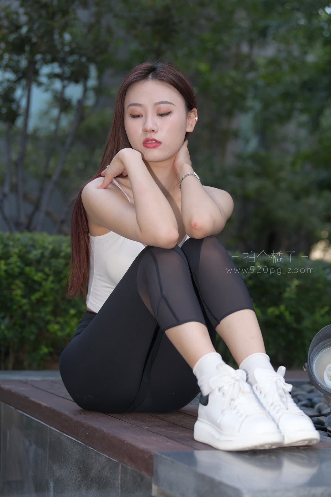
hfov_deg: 18.2
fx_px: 1034
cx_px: 166
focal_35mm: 75
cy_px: 248
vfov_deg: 27.0
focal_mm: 75
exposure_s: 1/125
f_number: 4
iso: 200
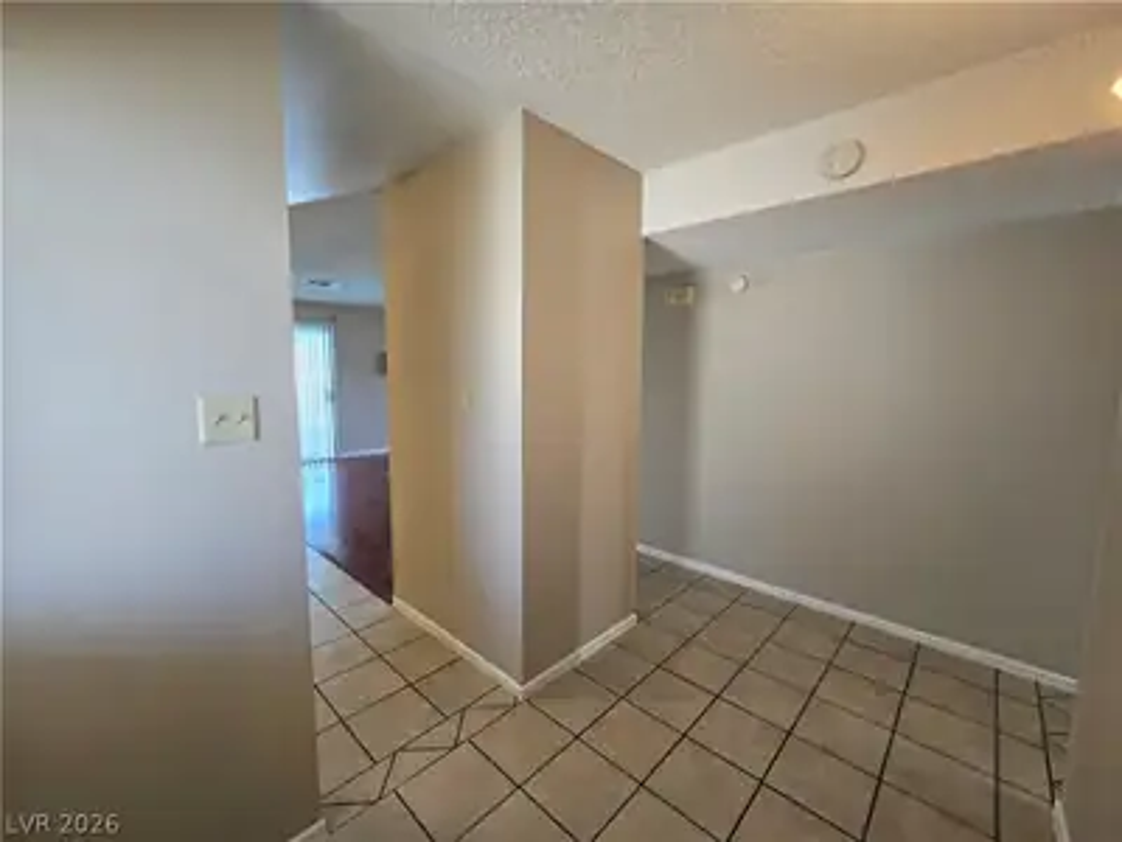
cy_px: 421
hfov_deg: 106.2
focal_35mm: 13
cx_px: 561
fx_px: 421
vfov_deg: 89.9
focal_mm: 2.2
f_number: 2.2
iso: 125
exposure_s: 1/60
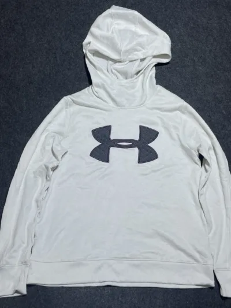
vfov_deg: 67.3
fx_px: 231
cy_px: 154
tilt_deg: -50.4
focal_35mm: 26
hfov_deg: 53.1
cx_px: 116
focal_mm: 4.2
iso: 32
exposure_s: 1/102
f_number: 1.6
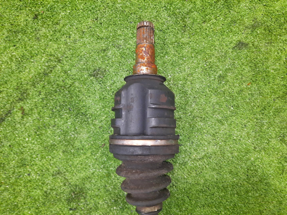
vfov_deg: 54.9
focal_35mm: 25
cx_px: 144
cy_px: 108
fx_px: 207
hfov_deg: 69.4
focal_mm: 4.6
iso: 321
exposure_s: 1/25
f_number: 2
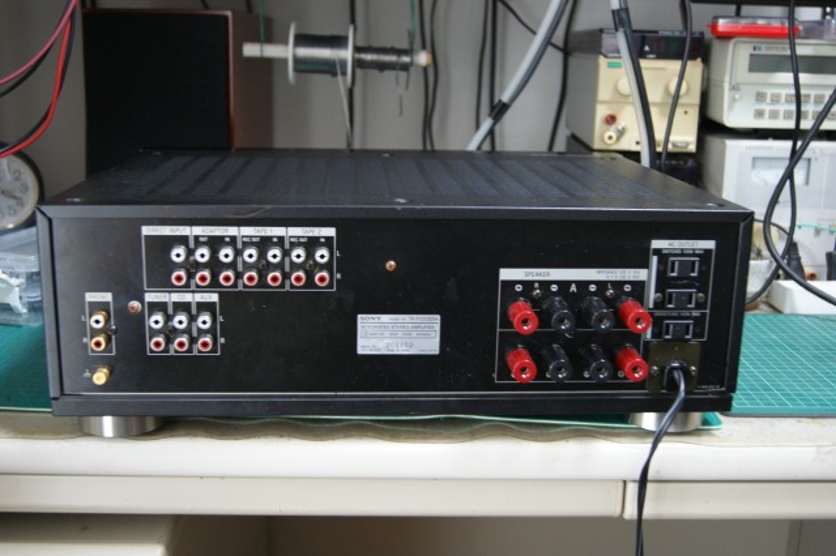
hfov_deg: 46.4
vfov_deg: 31.9
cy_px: 278
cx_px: 418
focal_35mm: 42
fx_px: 975
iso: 400
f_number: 4.5
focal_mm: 28
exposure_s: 1/13
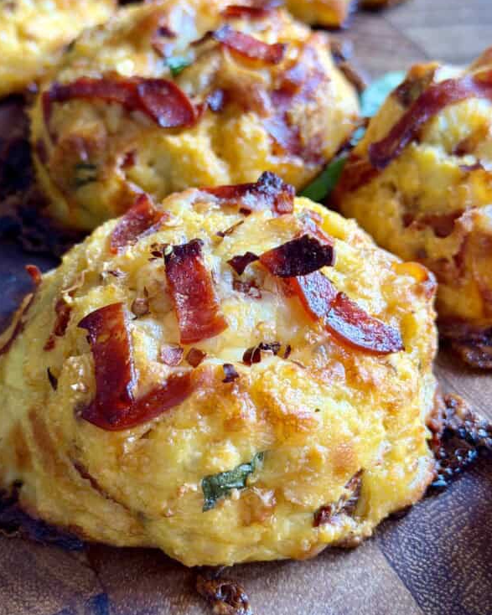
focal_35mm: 62
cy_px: 289
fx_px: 1129
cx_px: 234
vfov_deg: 30.5
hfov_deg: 24.6
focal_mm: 6.8
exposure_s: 1/60
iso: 160
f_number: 1.8
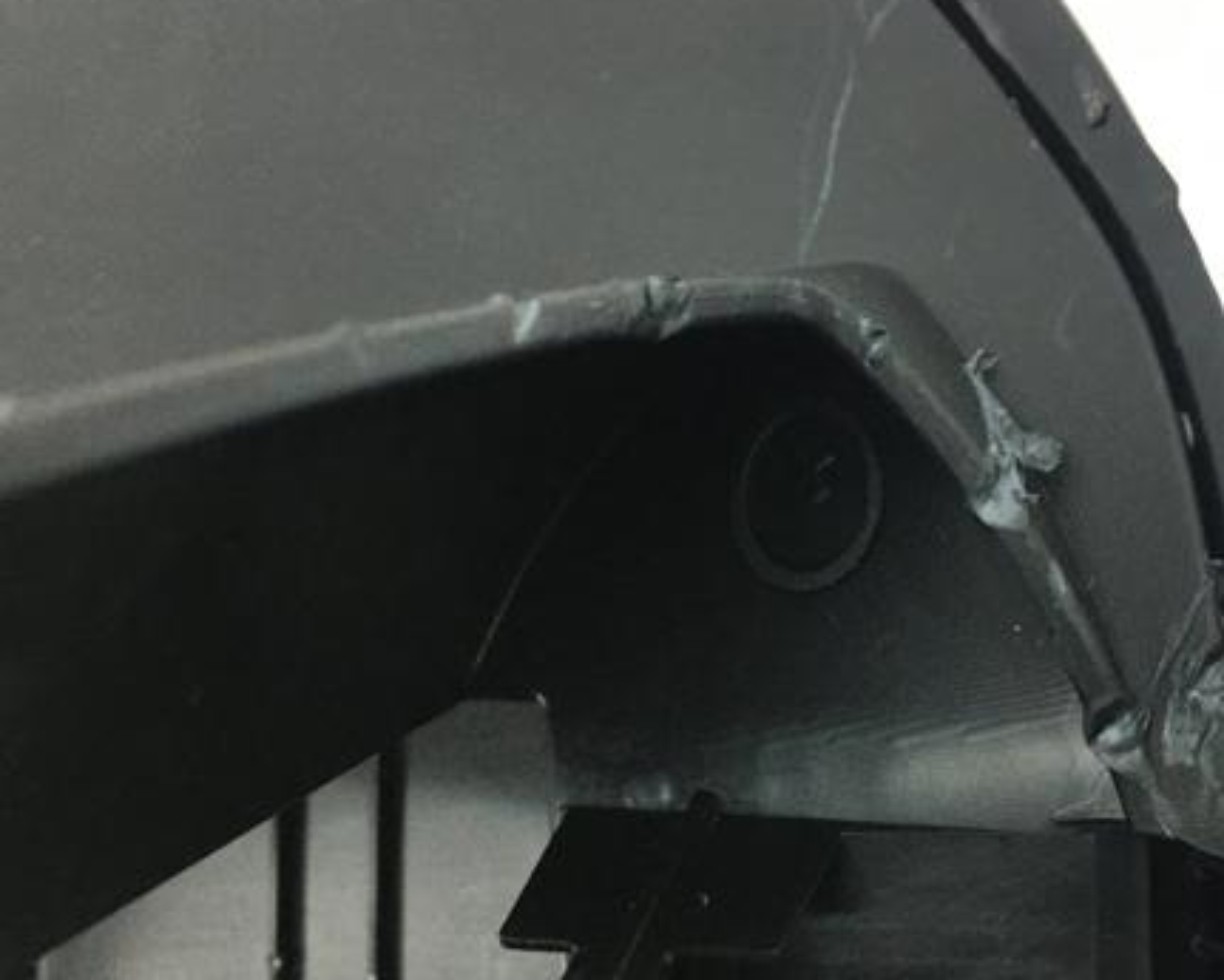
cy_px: 616
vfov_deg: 35.5
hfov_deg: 43.2
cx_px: 818
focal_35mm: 42
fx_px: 1522
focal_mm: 4.15
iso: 50
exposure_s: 1/33
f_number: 2.2
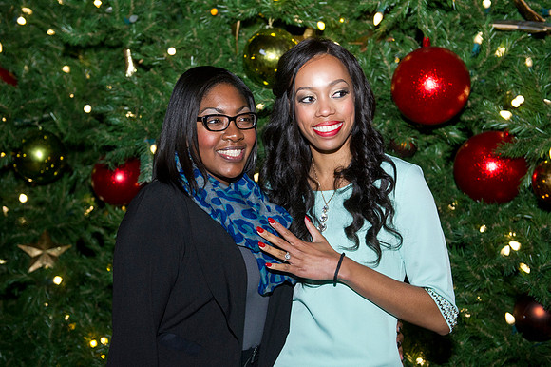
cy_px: 184
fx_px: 795
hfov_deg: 38.2
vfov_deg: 26.0
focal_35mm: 52
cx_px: 276
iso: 3200
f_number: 4
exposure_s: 1/125
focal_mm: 52
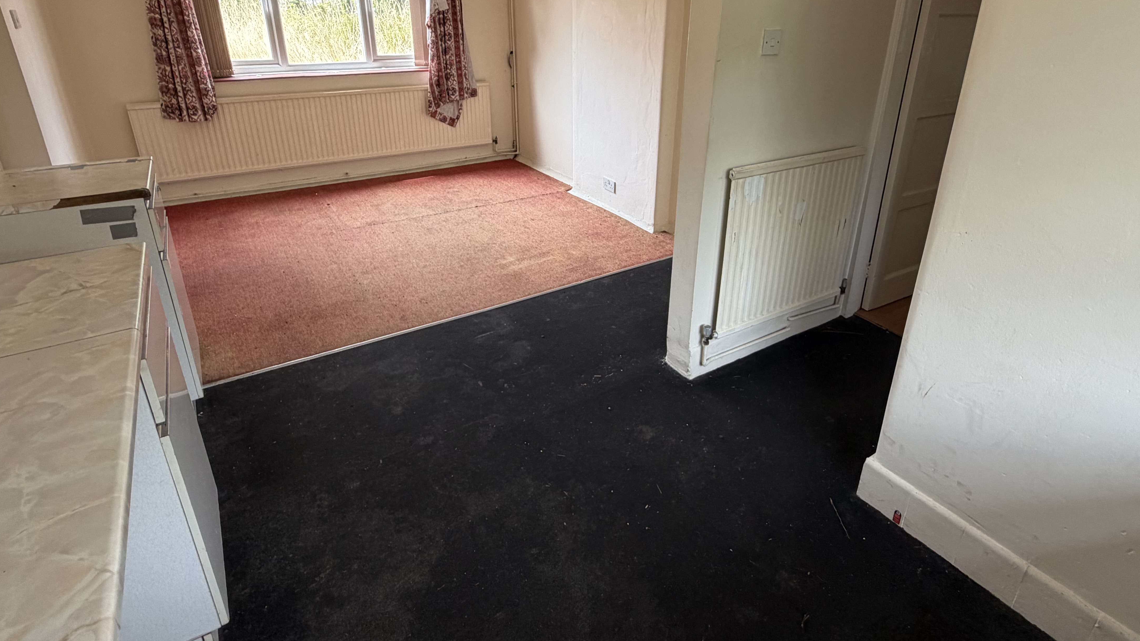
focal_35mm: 20
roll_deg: -0.4
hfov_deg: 86.6
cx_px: 598
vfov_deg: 55.2
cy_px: 240
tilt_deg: -20.9
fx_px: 605
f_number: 2.2
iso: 160
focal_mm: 2.22
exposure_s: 1/121
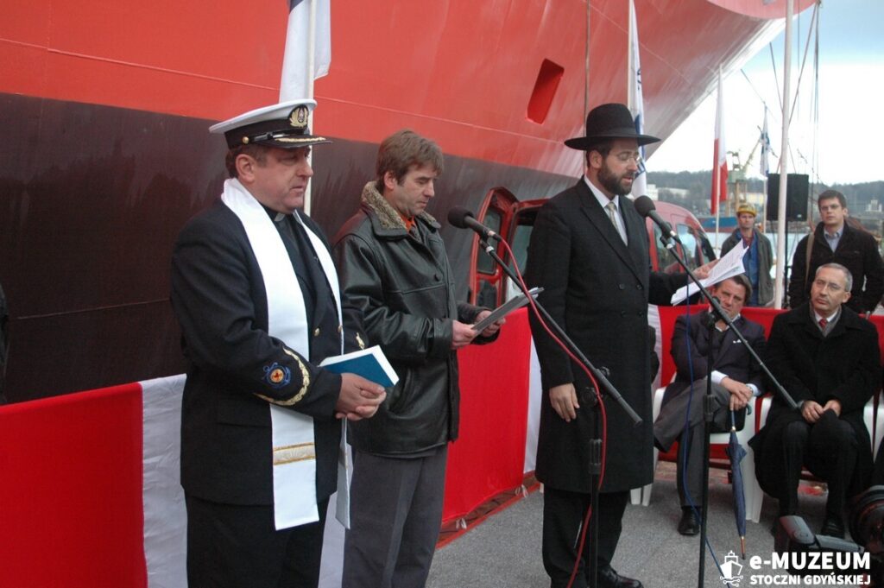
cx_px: 442
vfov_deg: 34.2
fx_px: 957
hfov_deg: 49.6
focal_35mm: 39
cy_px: 294
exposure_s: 1/125
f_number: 5
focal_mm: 26
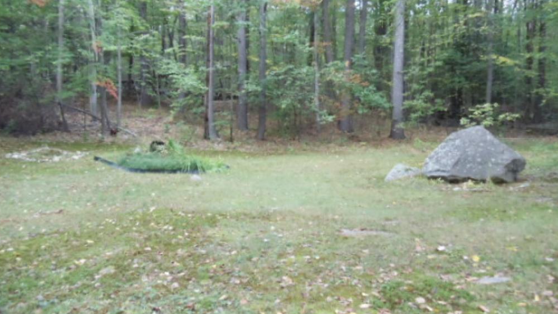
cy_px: 107
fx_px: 725
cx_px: 277
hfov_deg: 42.1
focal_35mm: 49
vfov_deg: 24.3
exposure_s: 1/125
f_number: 3.5
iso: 400
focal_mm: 6
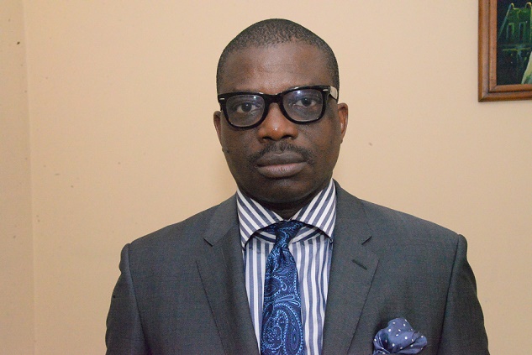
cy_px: 178
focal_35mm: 50
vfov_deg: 27.0
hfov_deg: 39.6
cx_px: 266
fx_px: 739
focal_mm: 50
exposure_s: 1/60
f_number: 16
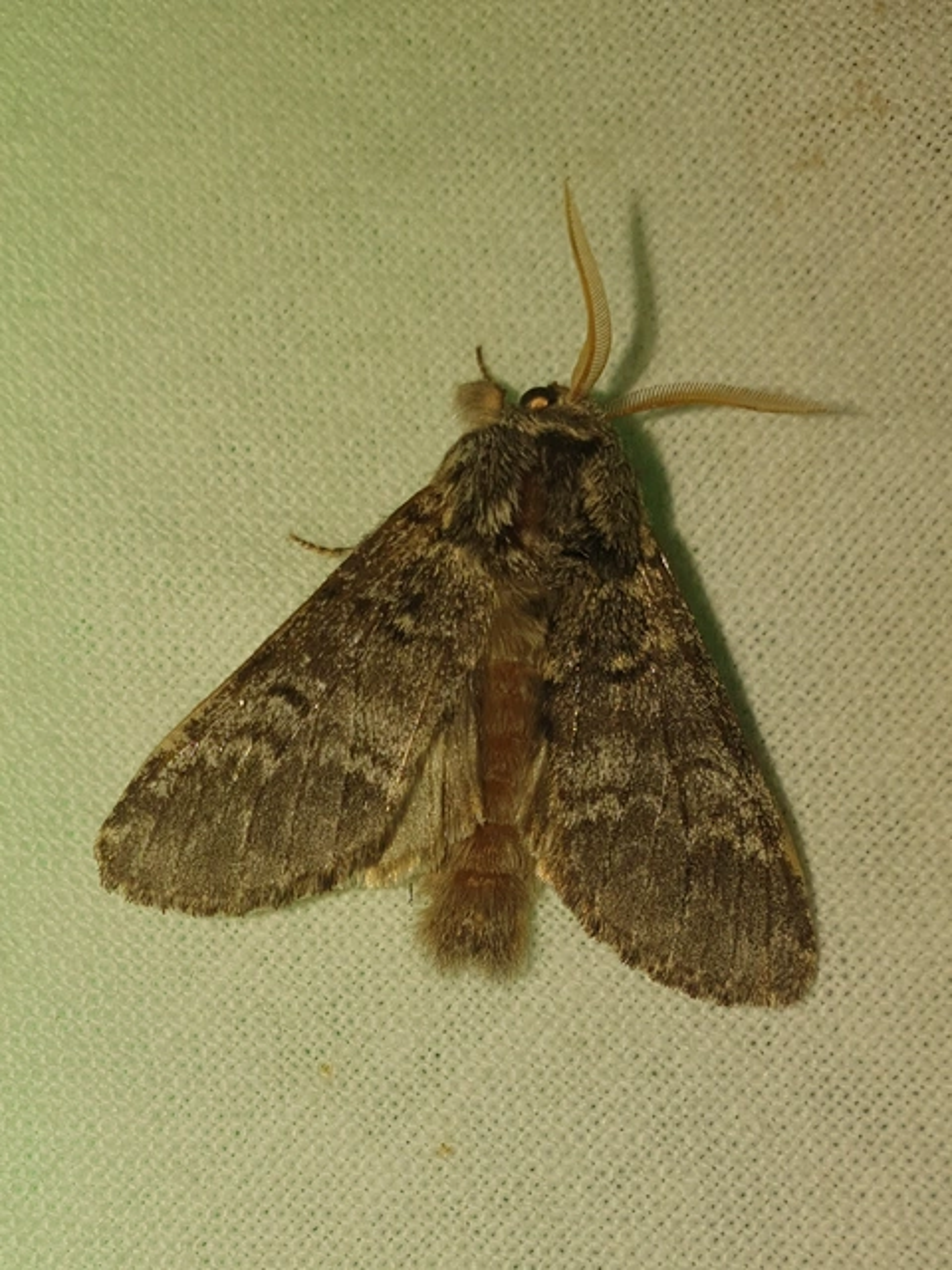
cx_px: 476
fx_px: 953
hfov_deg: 53.1
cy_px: 635
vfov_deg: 67.3
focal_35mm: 26
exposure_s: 1/1905
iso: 50
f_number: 2.4
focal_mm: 4.3
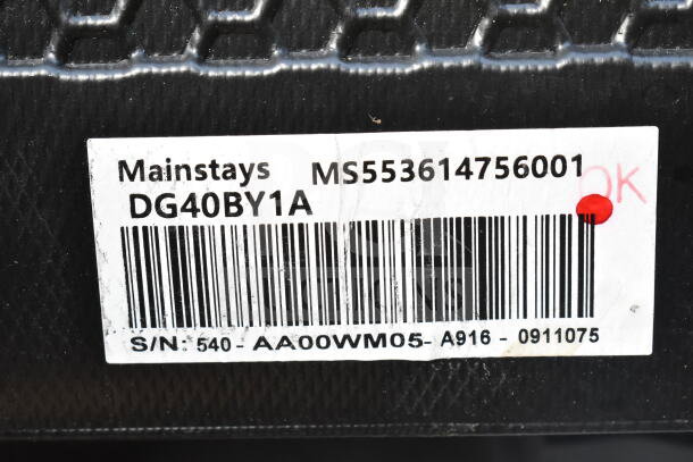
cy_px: 231
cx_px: 346
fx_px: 1588
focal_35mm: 82
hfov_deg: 24.6
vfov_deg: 16.6
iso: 1600
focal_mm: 55
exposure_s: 1/400
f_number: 10
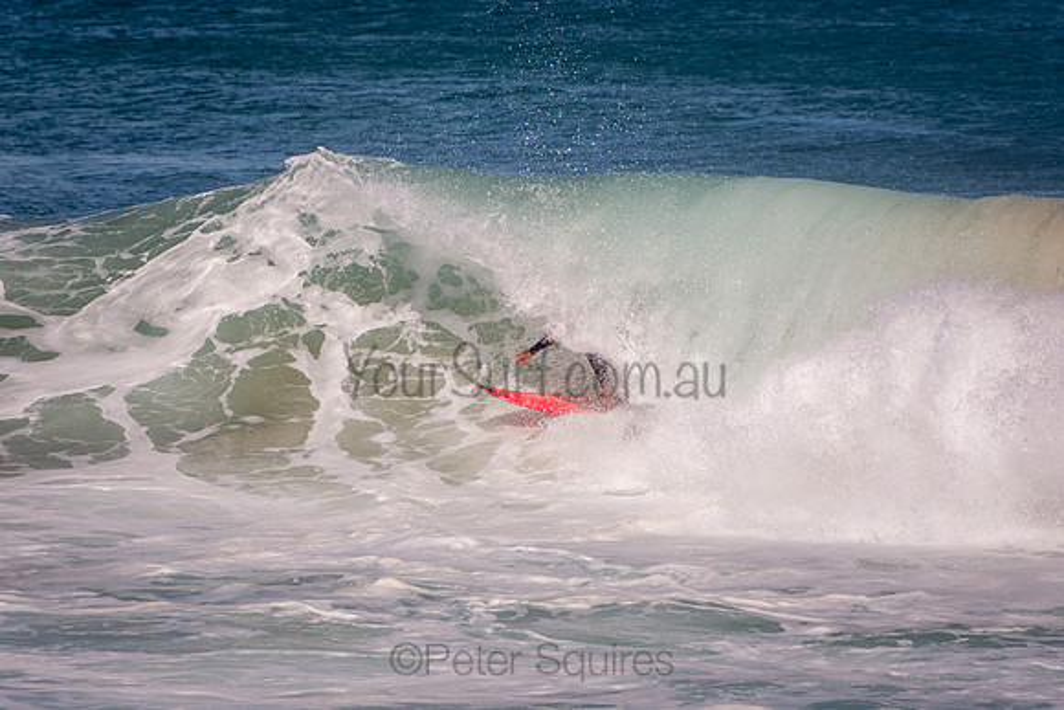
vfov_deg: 2.3
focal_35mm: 600
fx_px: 17737
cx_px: 532
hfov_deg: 3.4
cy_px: 355
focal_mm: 400
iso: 110
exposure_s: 1/1250
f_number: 5.6
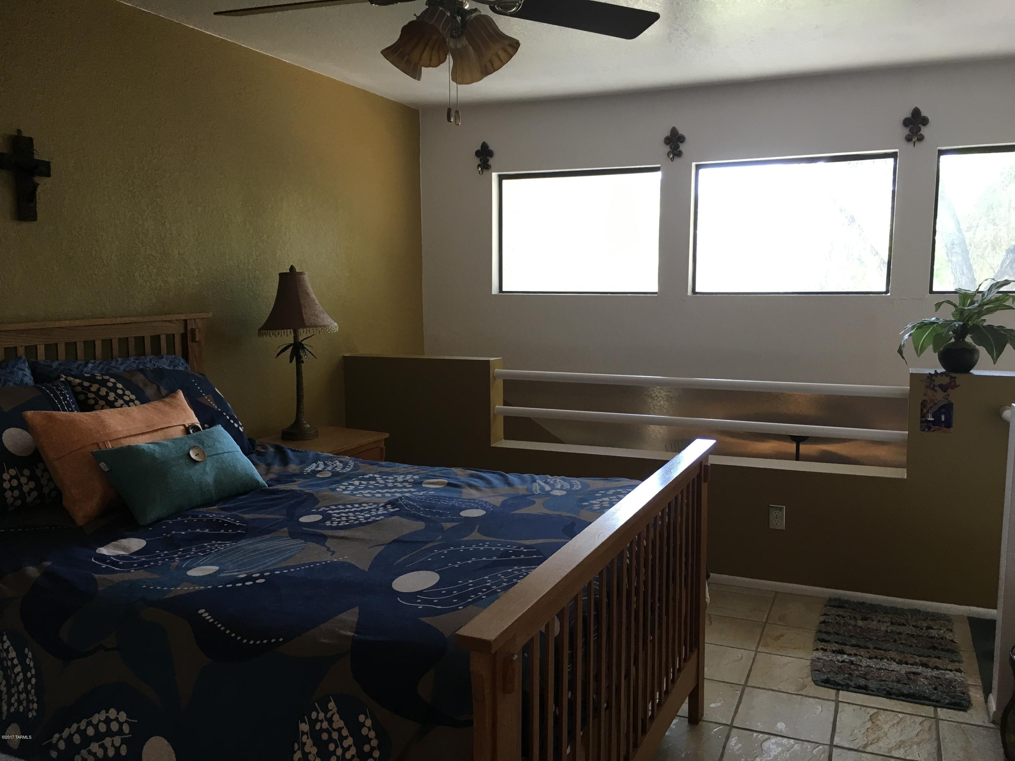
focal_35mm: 29
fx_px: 850
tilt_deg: -6.7
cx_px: 508
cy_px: 380
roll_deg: +1.1
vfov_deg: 48.2
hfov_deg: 61.7
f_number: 2.2
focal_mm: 4.15
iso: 40
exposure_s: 1/30
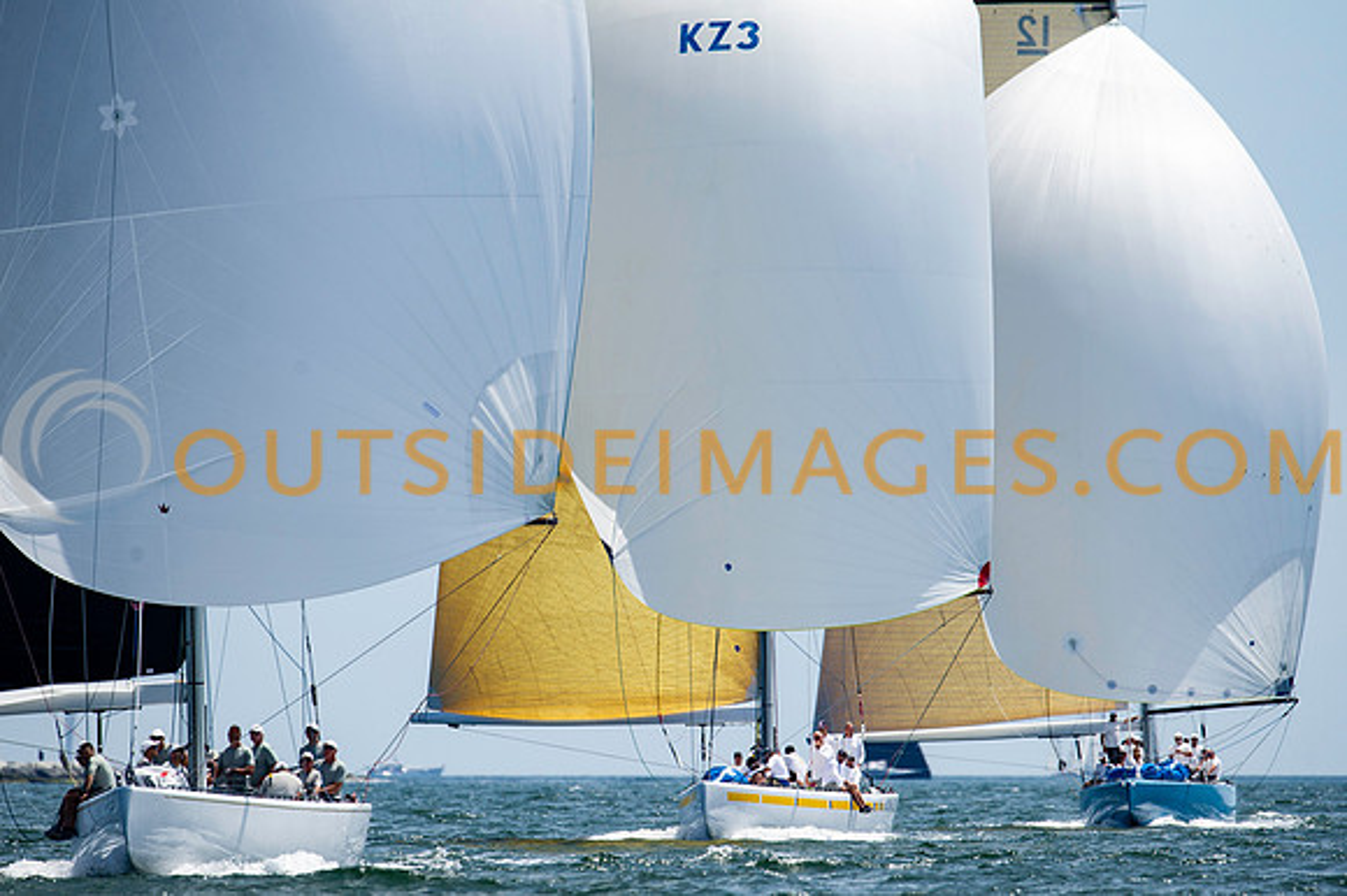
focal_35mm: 636
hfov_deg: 3.2
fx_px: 23797
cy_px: 448
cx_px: 674
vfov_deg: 2.2
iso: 400
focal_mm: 600
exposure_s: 1/3200
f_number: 5.6
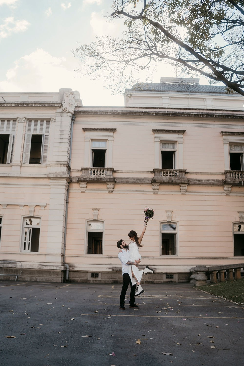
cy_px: 183
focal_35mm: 35
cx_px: 122
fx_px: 356
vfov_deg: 54.4
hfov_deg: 37.9
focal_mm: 35
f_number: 1.8
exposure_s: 1/800
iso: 100
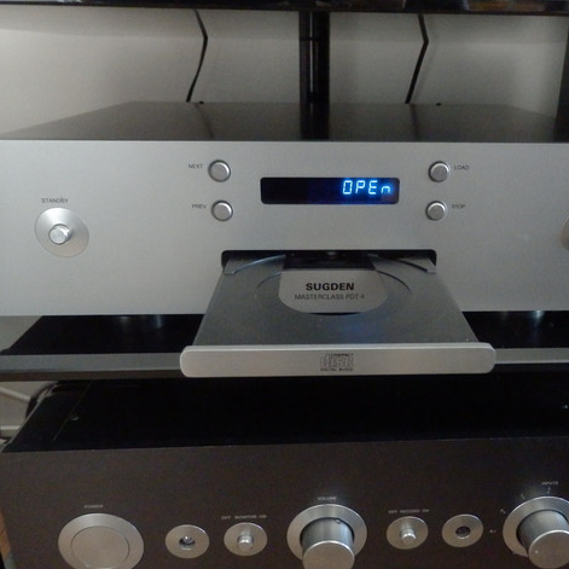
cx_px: 339
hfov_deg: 53.7
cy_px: 285
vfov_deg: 54.0
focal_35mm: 30
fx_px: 558
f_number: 3
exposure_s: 1/20
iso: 1600
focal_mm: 4.5
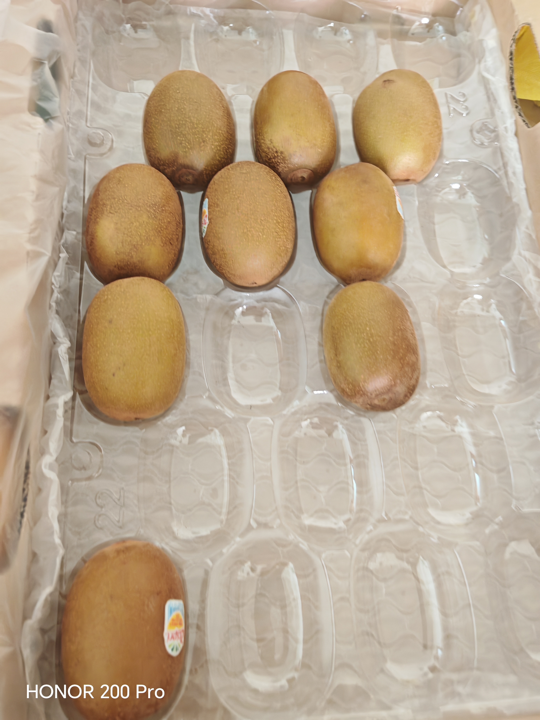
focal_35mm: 27
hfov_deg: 51.4
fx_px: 562
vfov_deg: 65.3
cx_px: 270
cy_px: 360
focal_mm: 6.67
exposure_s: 1/25
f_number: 1.9
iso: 2000
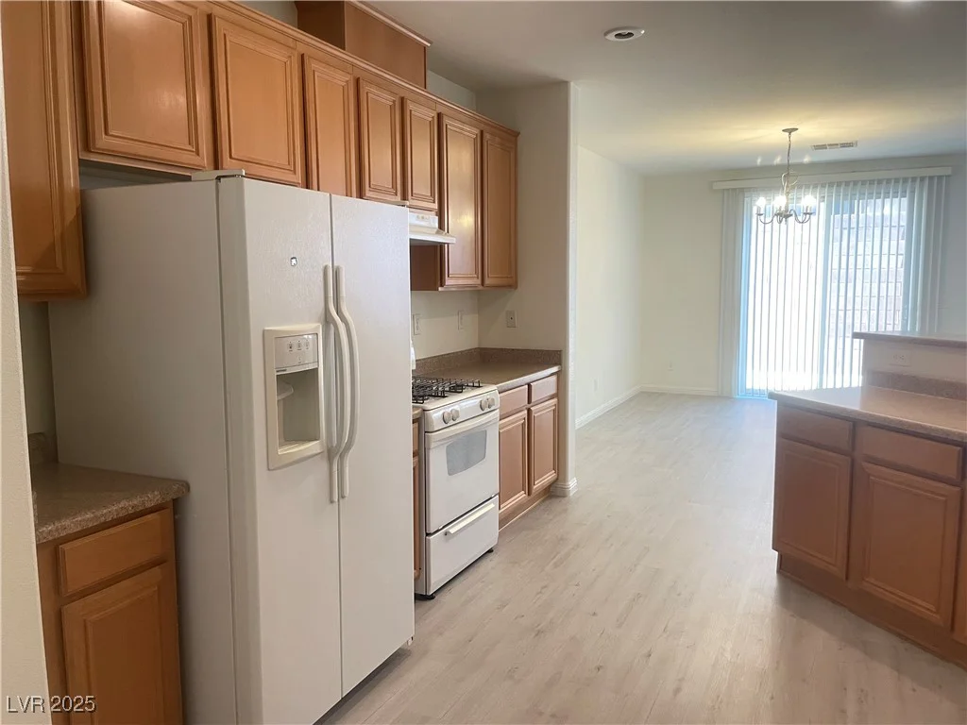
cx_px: 484
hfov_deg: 67.3
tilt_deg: -5.2
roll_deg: +1.2
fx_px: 726
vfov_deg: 53.1
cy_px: 362
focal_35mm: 26
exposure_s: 1/60
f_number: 1.6
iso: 200
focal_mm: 4.2
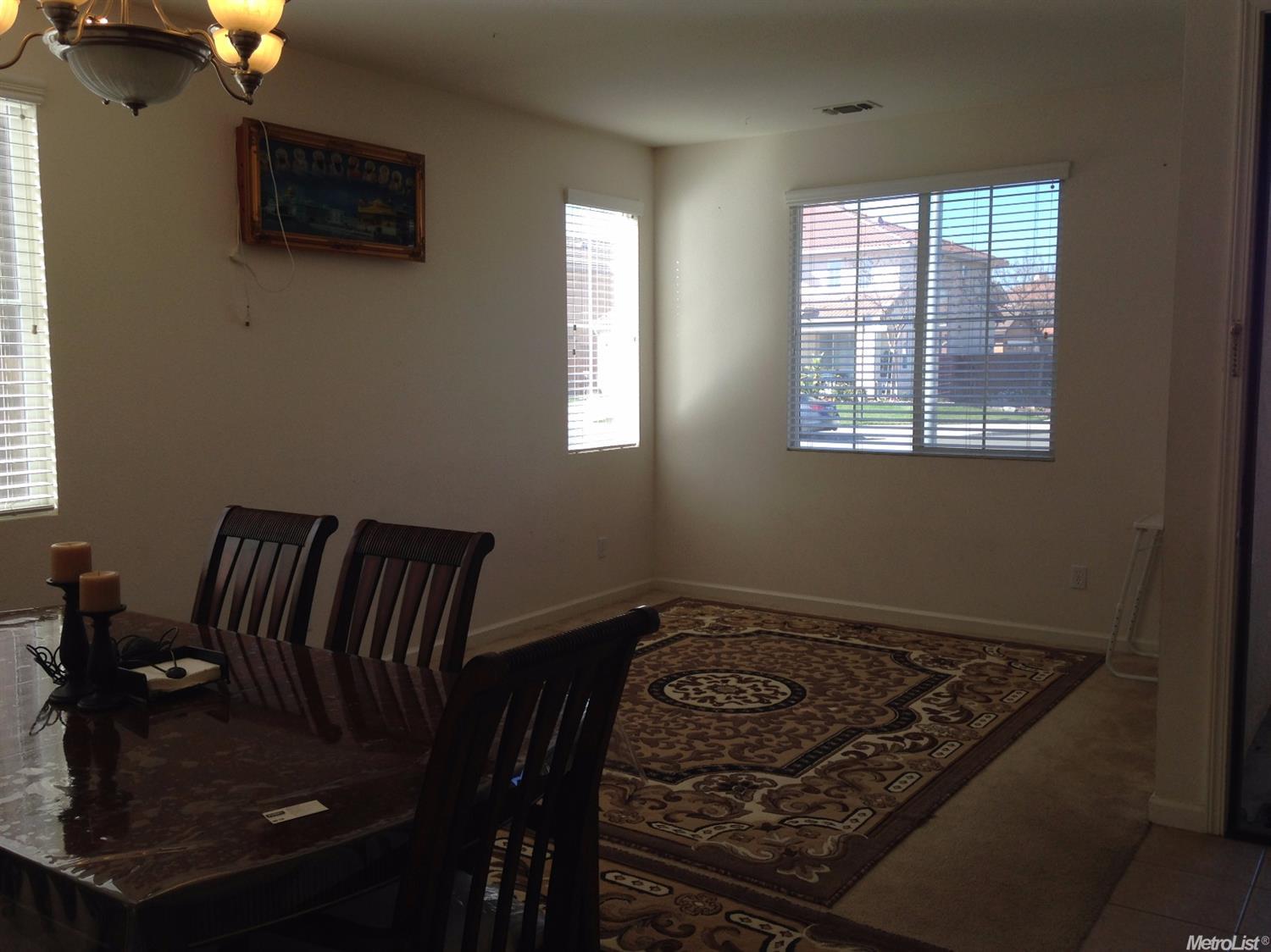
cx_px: 636
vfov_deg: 42.9
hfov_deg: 55.4
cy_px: 476
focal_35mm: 33
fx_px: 1211
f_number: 2.4
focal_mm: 4.12
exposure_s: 1/249
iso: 50
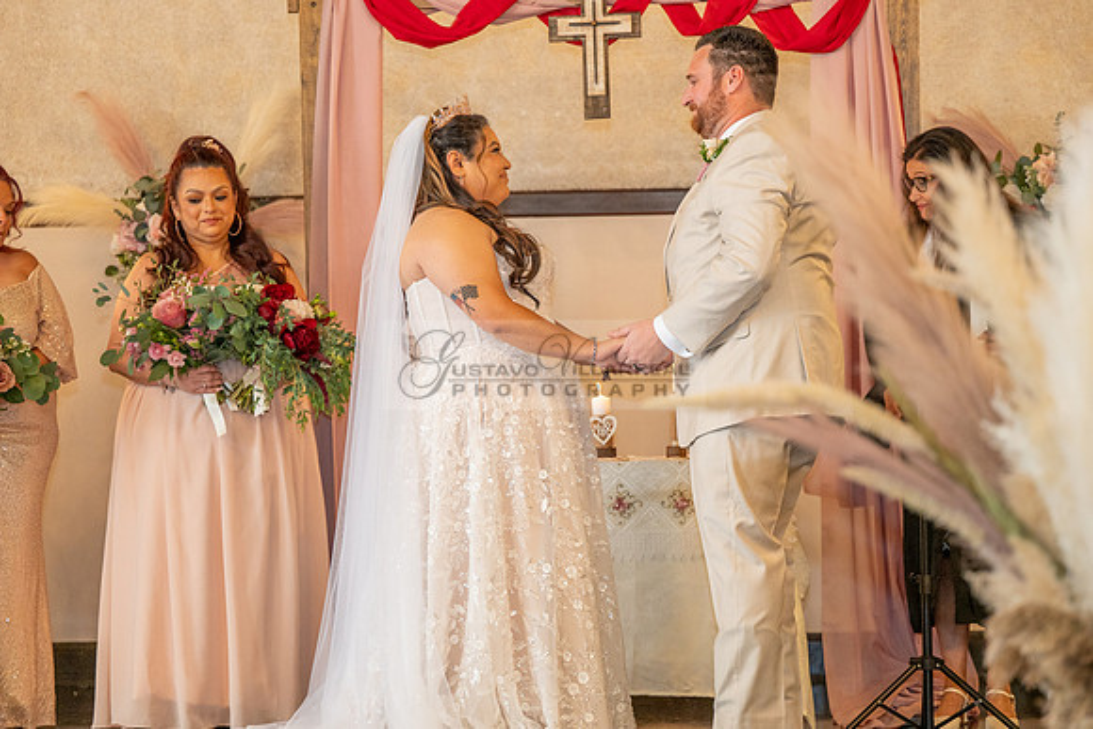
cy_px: 364
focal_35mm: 88
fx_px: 2672
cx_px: 546
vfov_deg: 15.5
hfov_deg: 23.1
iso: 1600
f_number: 2.8
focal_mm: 88
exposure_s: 1/125
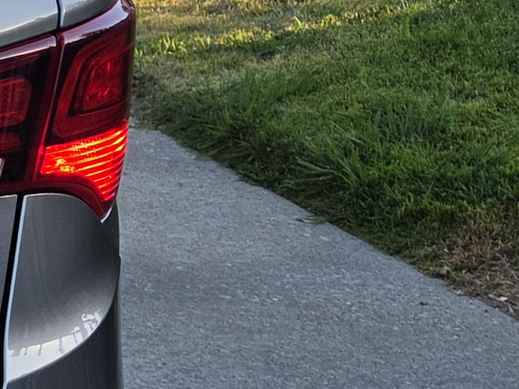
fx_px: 1784
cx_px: -721
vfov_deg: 12.5
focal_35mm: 119
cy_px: 172
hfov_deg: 12.8
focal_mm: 5.4
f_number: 1.8
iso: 80
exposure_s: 1/1742
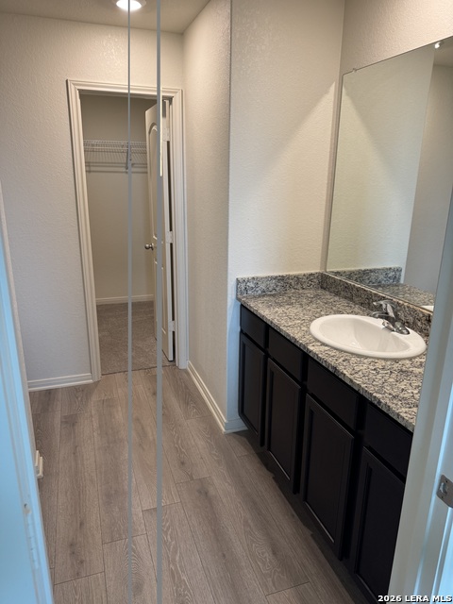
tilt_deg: -16.6
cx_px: 226
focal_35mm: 24
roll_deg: +0.3
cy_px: 302
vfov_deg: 71.6
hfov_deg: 56.8
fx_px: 419
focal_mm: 6.76
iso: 200
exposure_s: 1/120
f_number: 1.78
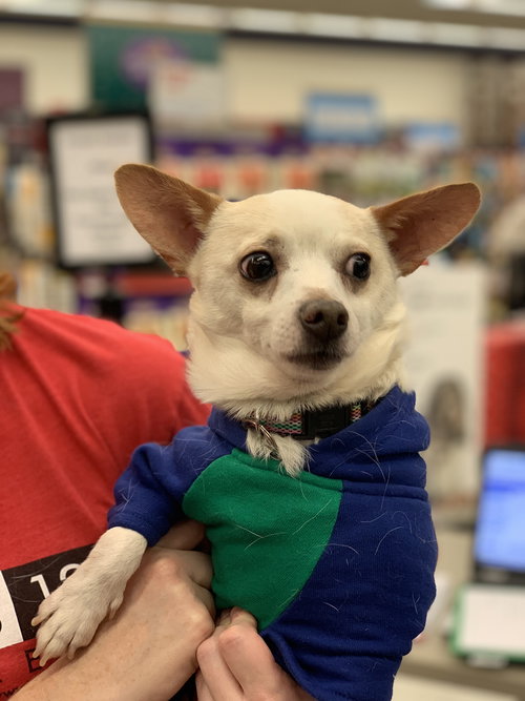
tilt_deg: -9.8
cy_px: 350
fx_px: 1052
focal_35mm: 52
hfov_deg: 28.0
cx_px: 262
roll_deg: -0.9
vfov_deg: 36.8
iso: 80
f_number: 2.4
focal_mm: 6
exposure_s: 1/60
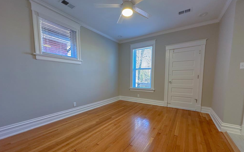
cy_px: 87
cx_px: 122
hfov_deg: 101.5
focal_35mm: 15
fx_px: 100
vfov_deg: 74.4
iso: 160
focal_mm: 2.22
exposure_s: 1/60
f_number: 2.2
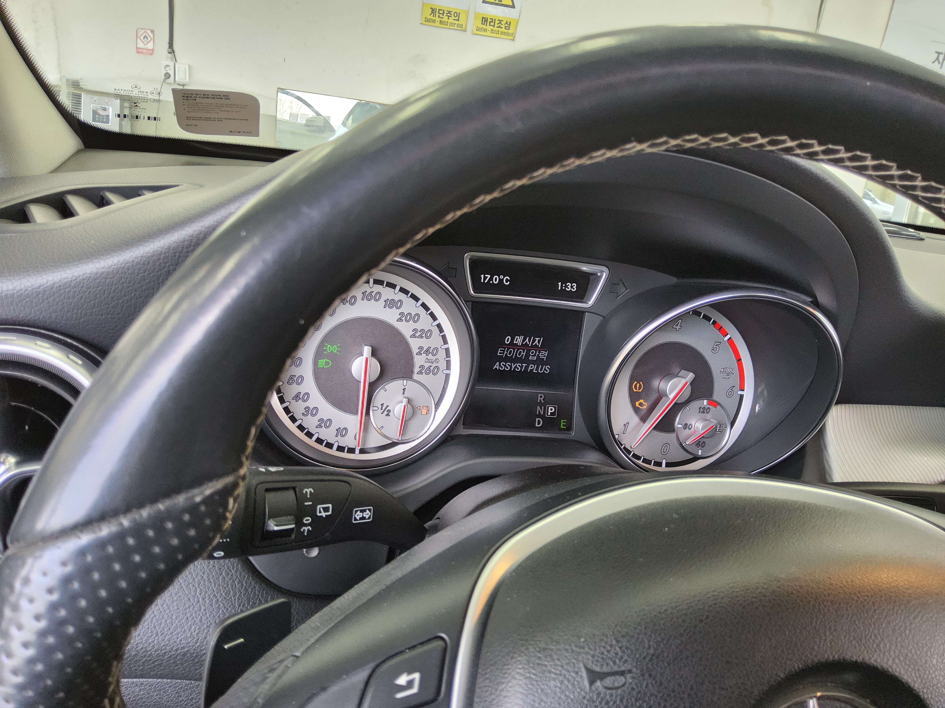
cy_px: 354
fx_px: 682
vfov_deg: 54.9
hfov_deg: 69.4
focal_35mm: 25
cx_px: 472
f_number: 2
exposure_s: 1/120
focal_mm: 3.08
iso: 320
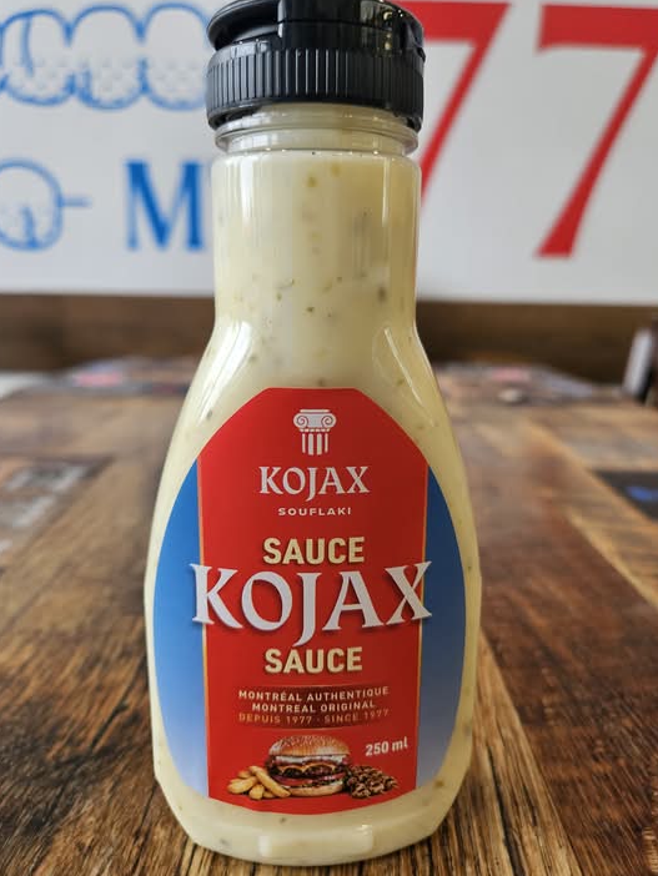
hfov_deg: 56.8
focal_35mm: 24
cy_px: 425
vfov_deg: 71.6
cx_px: 336
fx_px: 608
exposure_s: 1/120
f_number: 1.8
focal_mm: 5.4
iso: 100
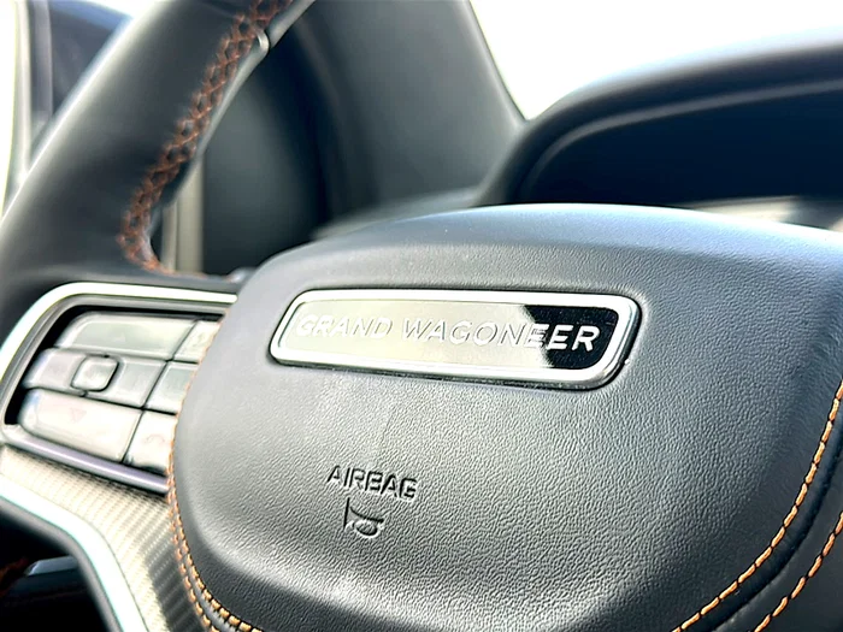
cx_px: 422
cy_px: 316
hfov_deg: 54.0
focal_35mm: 34
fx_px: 828
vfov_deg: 41.8
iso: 50
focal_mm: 6.86
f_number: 1.78
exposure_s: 1/86
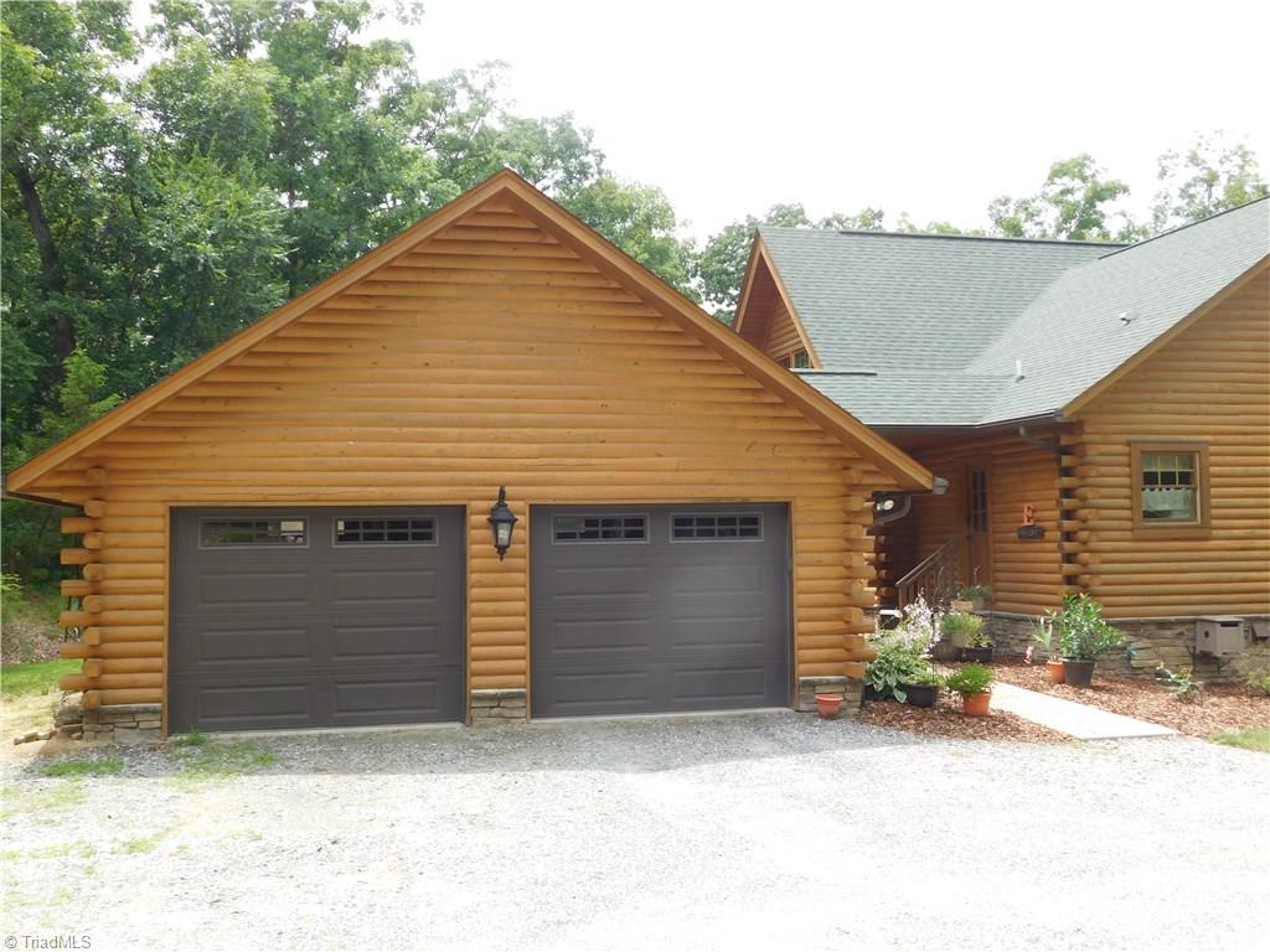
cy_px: 476
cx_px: 635
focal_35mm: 36
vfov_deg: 39.7
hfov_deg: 51.4
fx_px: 1321
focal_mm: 6.3
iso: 125
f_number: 3.5
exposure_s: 1/400
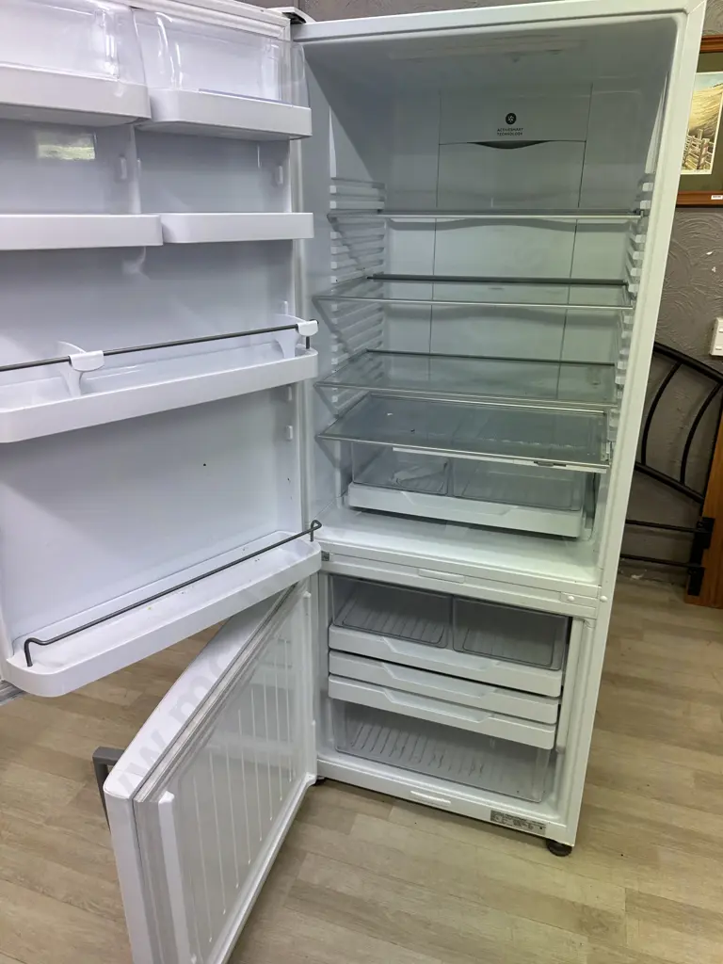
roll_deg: -0.4
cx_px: 362
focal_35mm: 24
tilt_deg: -21.1
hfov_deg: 56.8
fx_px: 668
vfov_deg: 71.6
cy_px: 482
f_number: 1.78
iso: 80
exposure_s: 1/100
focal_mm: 6.86
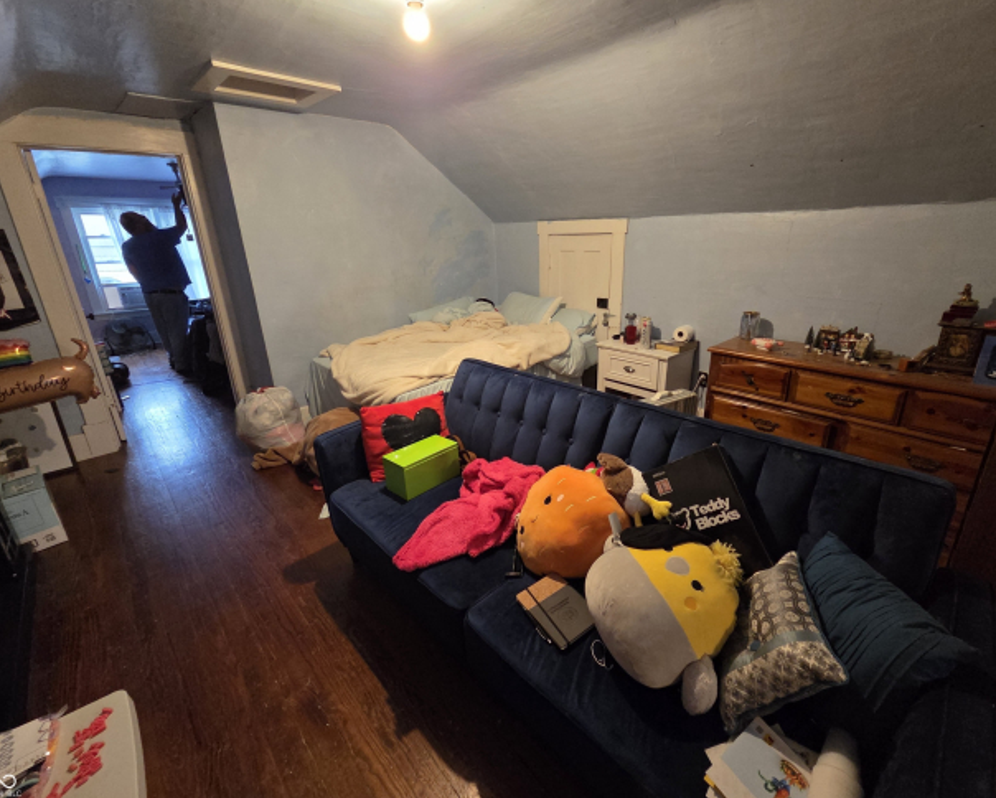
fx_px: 413
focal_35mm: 14
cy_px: 394
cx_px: 519
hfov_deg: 100.6
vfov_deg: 88.0
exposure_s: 1/60
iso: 1250
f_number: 2.2
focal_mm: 2.2
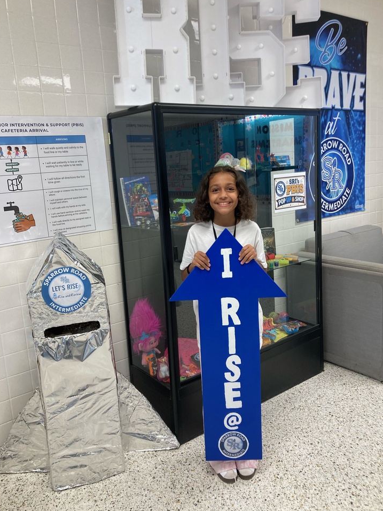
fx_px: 443
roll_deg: +3.2
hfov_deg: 46.8
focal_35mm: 30
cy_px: 242
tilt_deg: -12.0
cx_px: 198
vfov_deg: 59.9
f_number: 1.8
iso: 64
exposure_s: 1/60
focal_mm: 3.99
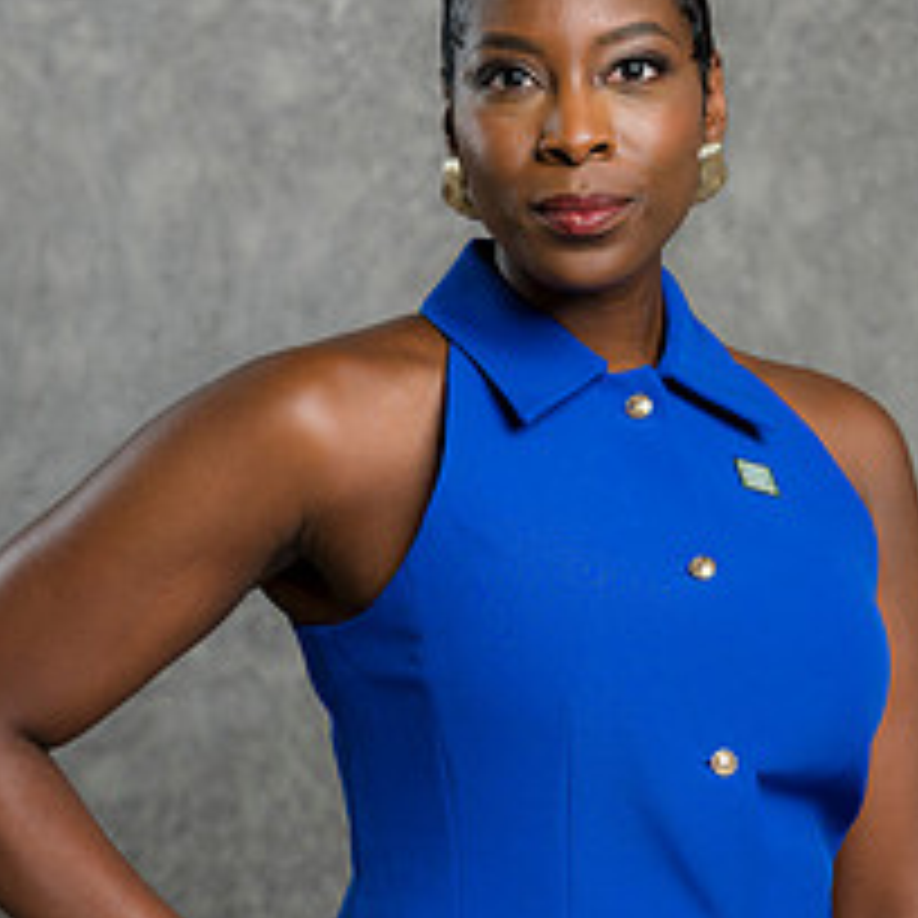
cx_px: 508
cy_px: 675
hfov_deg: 11.0
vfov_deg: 11.0
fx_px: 4771
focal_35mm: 159
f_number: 5
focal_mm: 85
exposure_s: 1/200
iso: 125
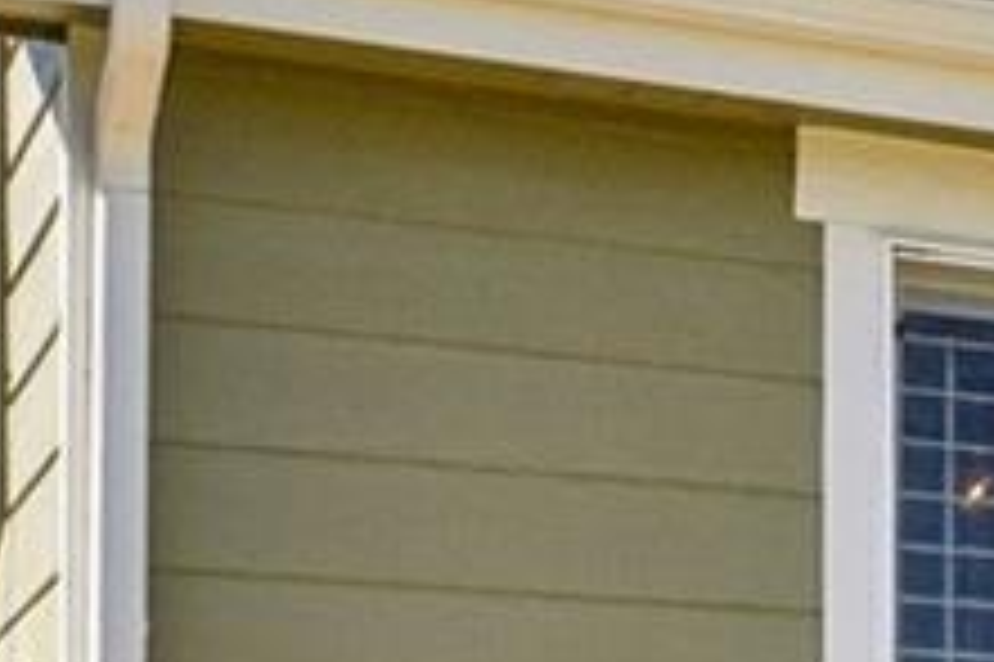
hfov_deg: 13.5
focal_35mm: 120
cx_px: 2235
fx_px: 3300
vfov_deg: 11.2
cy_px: 860
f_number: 8
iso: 100
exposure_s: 1/350
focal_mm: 11
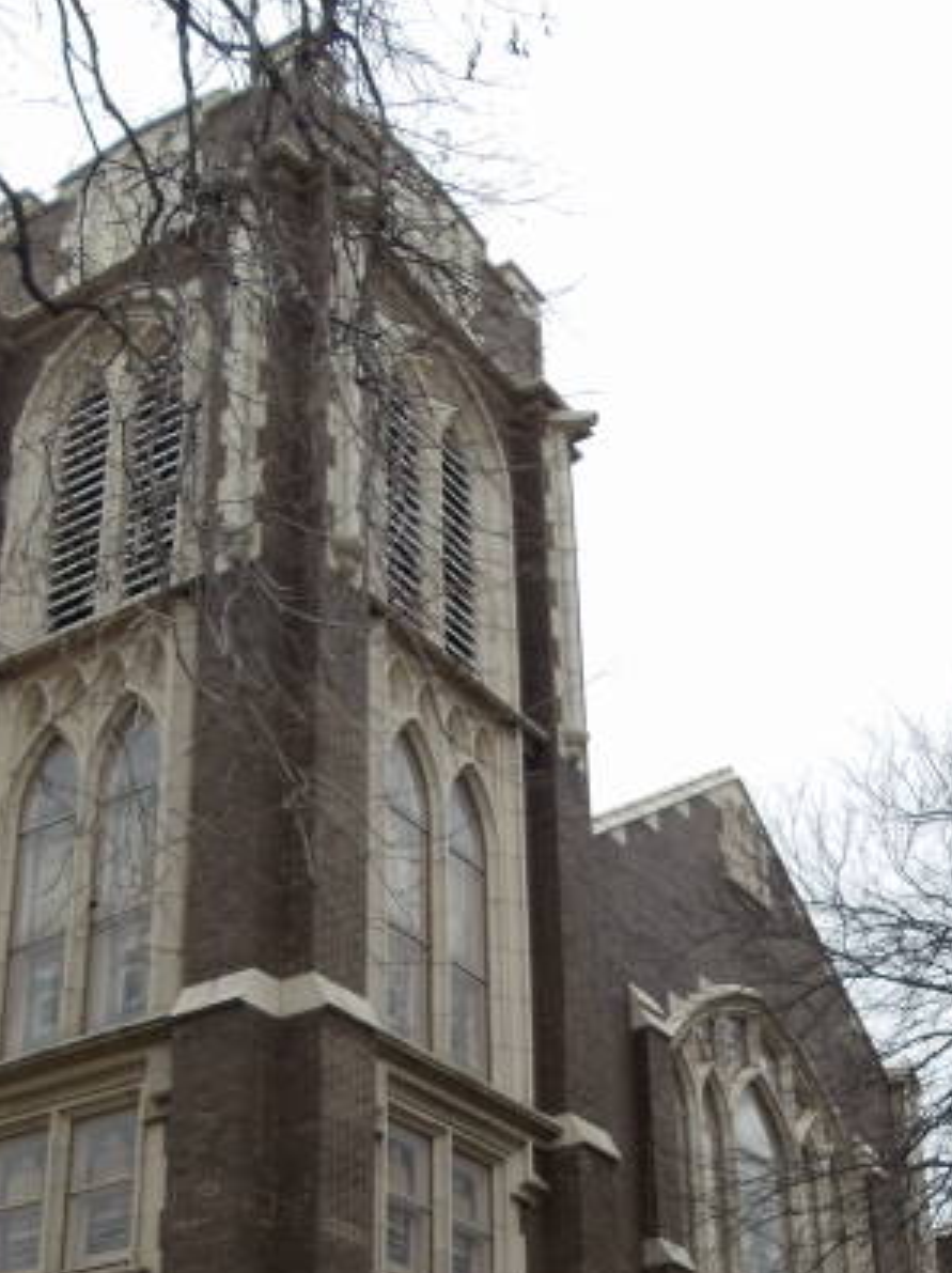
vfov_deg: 27.0
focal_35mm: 71
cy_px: 988
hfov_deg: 20.7
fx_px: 2608
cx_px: 535
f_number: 7.1
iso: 80
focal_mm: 6
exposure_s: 1/100
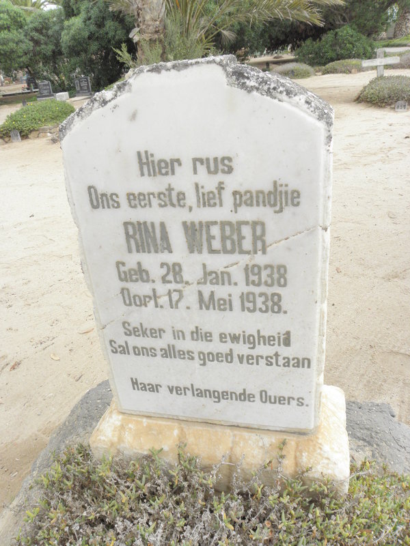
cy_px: 273
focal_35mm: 27
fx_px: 426
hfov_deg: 51.4
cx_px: 205
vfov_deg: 65.3
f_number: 5.6
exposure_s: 1/500
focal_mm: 4.83
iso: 200
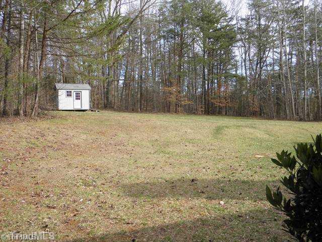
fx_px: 307
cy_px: 121
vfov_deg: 42.9
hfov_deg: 55.4
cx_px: 161
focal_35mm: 33
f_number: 3.6
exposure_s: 1/250
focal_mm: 5.9
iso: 100
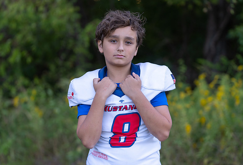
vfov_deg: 14.2
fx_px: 662
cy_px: 74
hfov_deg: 20.8
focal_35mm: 97
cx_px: 121
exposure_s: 1/320
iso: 320
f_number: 2.8
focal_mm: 86
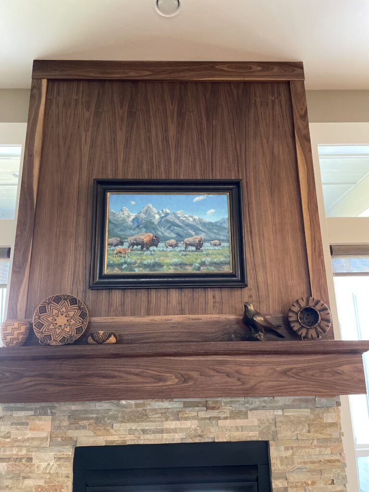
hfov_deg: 53.1
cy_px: 246
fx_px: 370
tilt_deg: +14.5
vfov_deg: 67.3
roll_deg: +1.5
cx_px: 184
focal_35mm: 26
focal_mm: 4.2
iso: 500
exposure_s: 1/51
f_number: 1.6
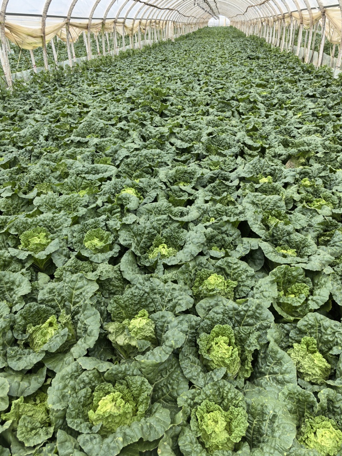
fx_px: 356
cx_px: 171
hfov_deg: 51.3
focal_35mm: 27
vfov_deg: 65.3
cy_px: 228
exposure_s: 1/382
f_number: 2
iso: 50
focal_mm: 5.75
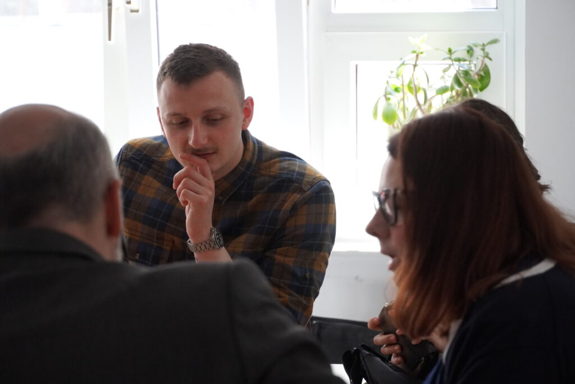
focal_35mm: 135
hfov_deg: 15.2
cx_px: 288
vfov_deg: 10.2
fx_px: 2156
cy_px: 192
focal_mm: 90
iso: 2500
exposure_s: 1/160
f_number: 5.6
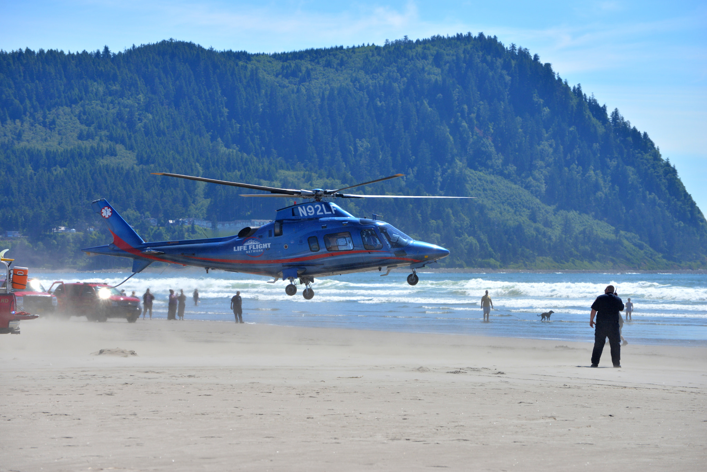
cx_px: 354
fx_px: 3241
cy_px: 236
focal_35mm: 165
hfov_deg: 12.4
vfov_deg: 8.3
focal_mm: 165
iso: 400
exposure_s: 1/2000
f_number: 8
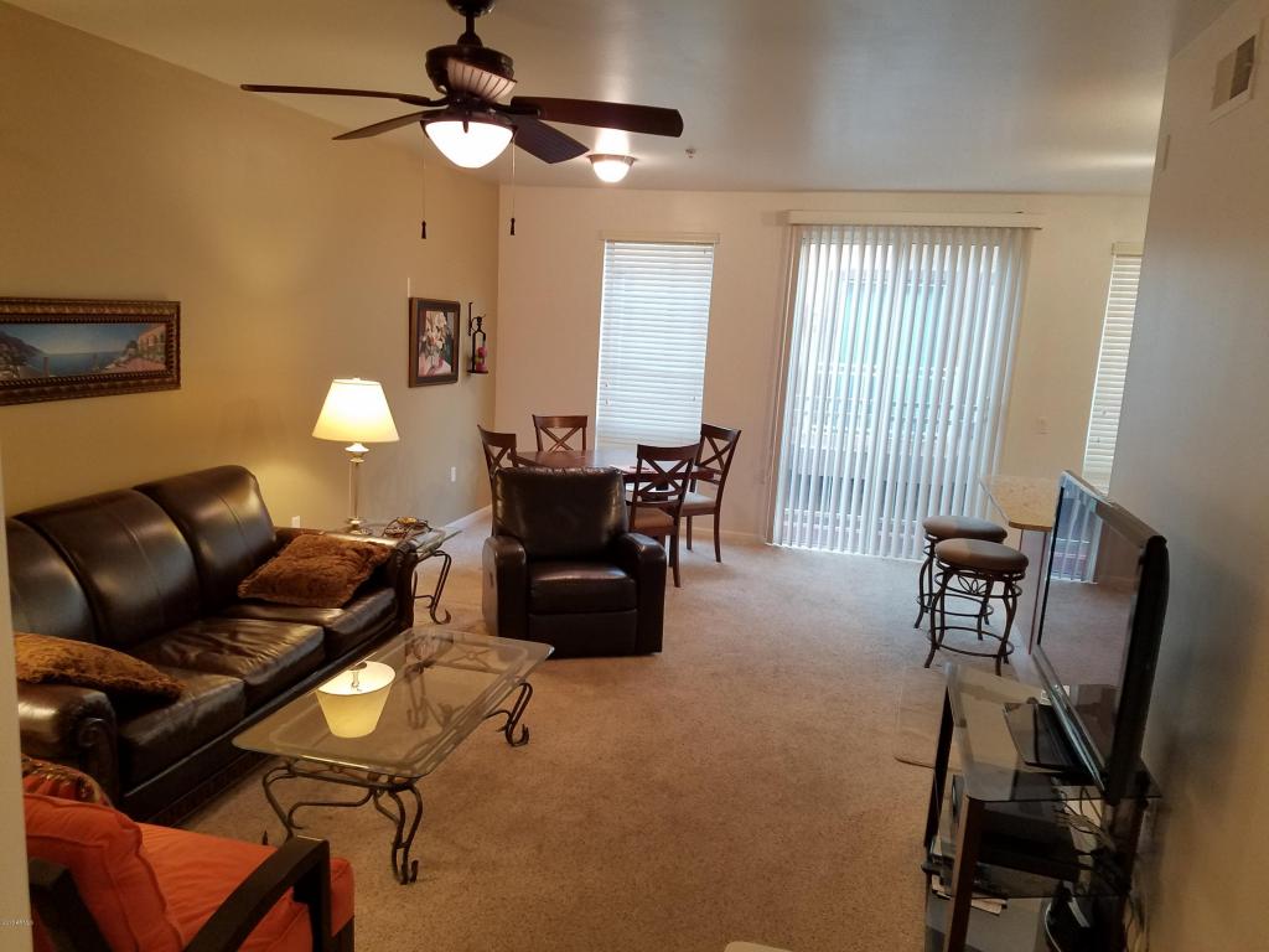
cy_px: 476
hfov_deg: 67.3
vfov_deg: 53.1
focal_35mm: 26
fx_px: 953
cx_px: 634
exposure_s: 1/40
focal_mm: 4.2
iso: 160
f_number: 1.7
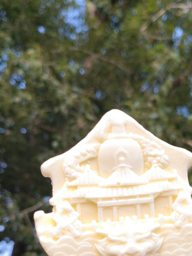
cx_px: 127
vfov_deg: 39.7
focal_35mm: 46
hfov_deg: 31.3
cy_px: 203
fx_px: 340
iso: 50
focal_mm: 5.52
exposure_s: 1/345
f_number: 1.9
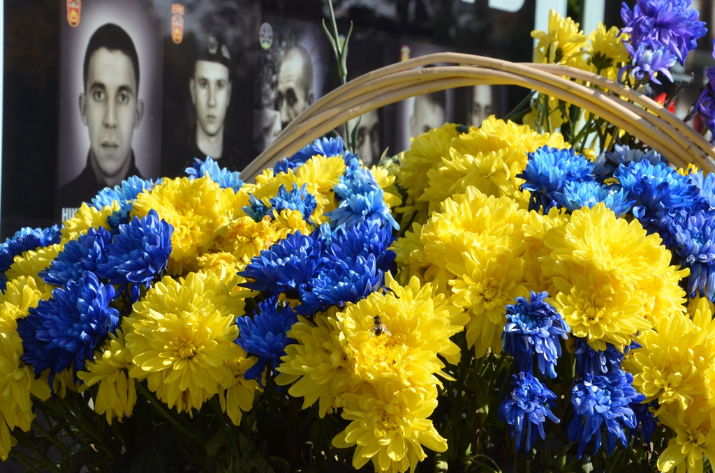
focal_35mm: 112
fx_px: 2230
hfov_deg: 18.2
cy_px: 236
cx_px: 358
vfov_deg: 12.1
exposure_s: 1/800
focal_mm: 75
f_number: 14
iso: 1000
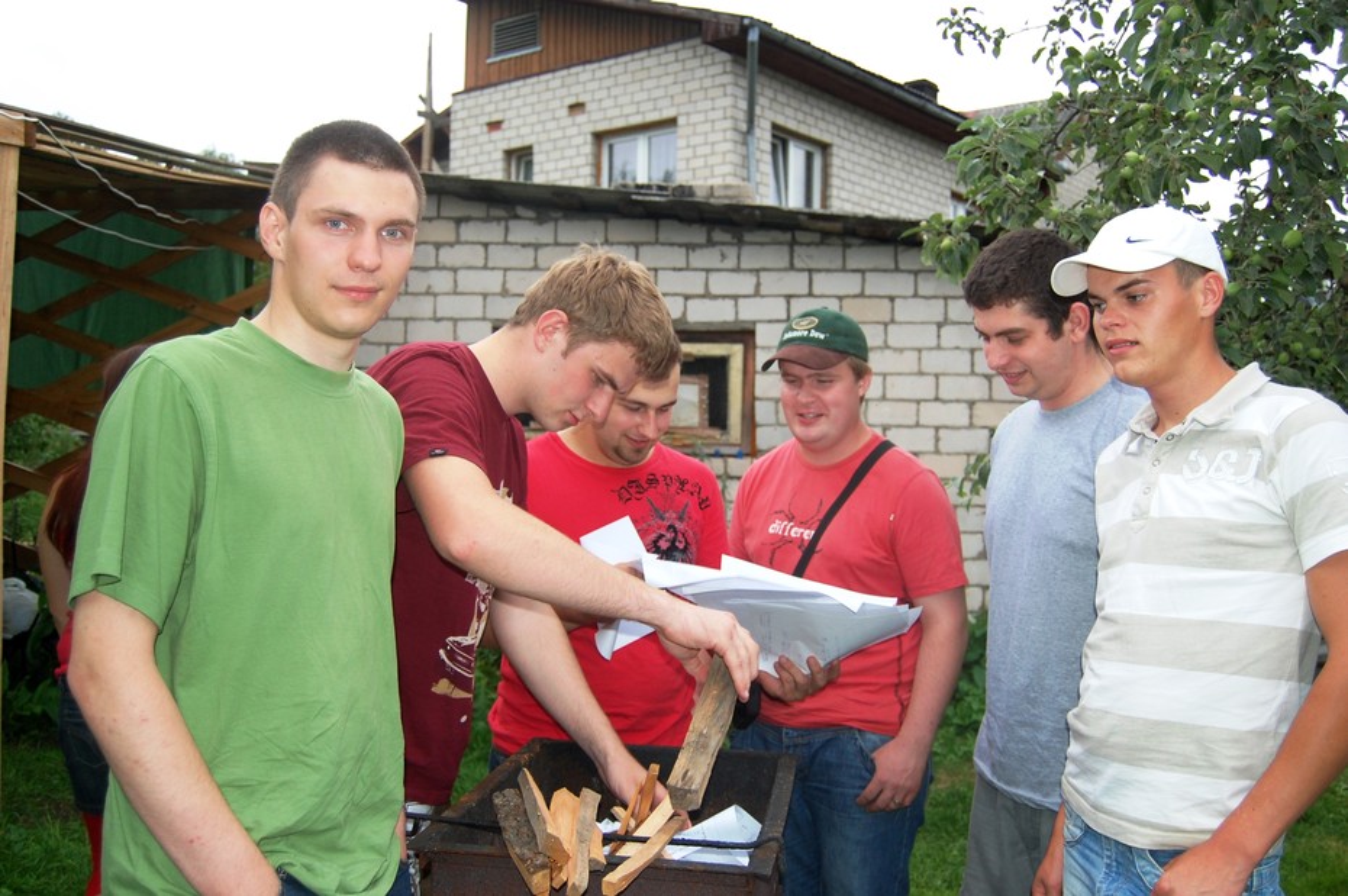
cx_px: 674
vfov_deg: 38.3
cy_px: 448
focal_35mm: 34
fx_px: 1290
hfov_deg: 55.2
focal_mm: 23
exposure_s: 1/250
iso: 400
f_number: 3.8
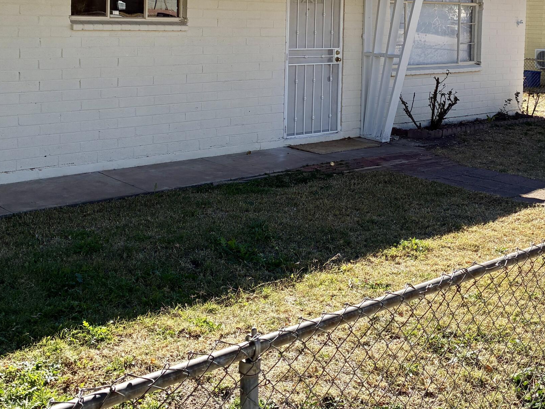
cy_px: 55
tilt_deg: -4.0
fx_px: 756
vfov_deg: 29.3
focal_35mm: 48
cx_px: 312
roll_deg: -0.2
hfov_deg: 39.6
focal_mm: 4.2
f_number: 1.64
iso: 20
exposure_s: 1/1259
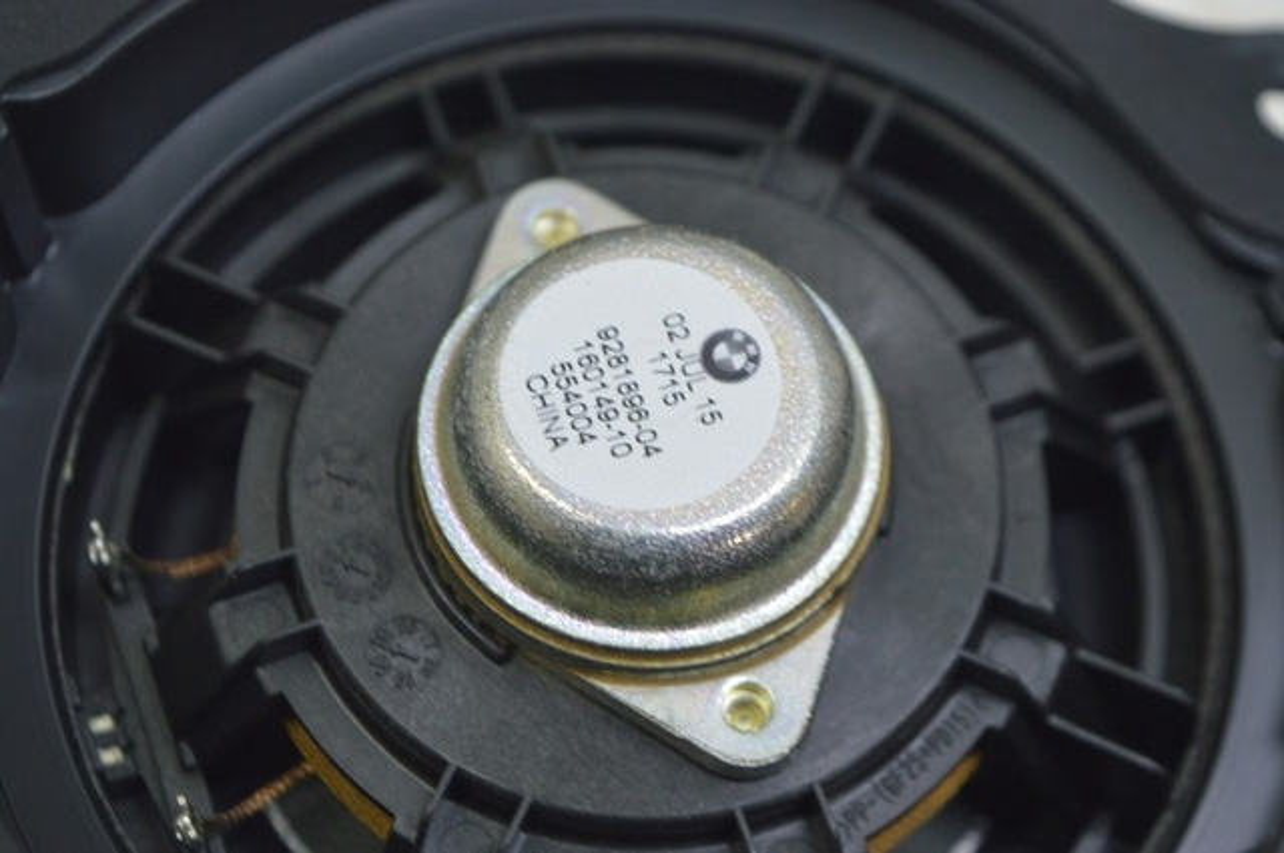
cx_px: 642
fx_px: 2778
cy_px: 426
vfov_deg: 17.4
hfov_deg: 26.0
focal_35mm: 78
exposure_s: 1/20
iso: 400
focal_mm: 52
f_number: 5.6
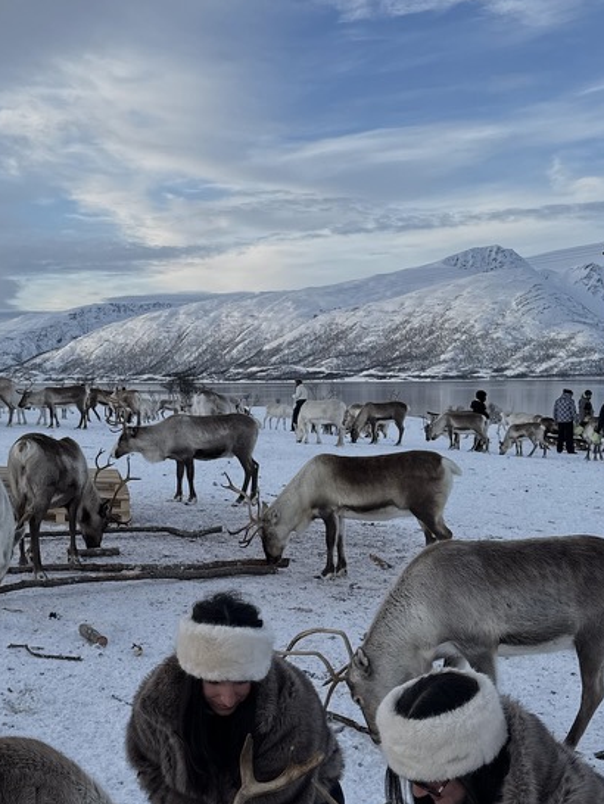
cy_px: 459
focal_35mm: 45
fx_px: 1046
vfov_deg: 42.0
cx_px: 149
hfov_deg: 31.6
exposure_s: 1/2445
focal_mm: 6.76
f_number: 1.78
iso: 80
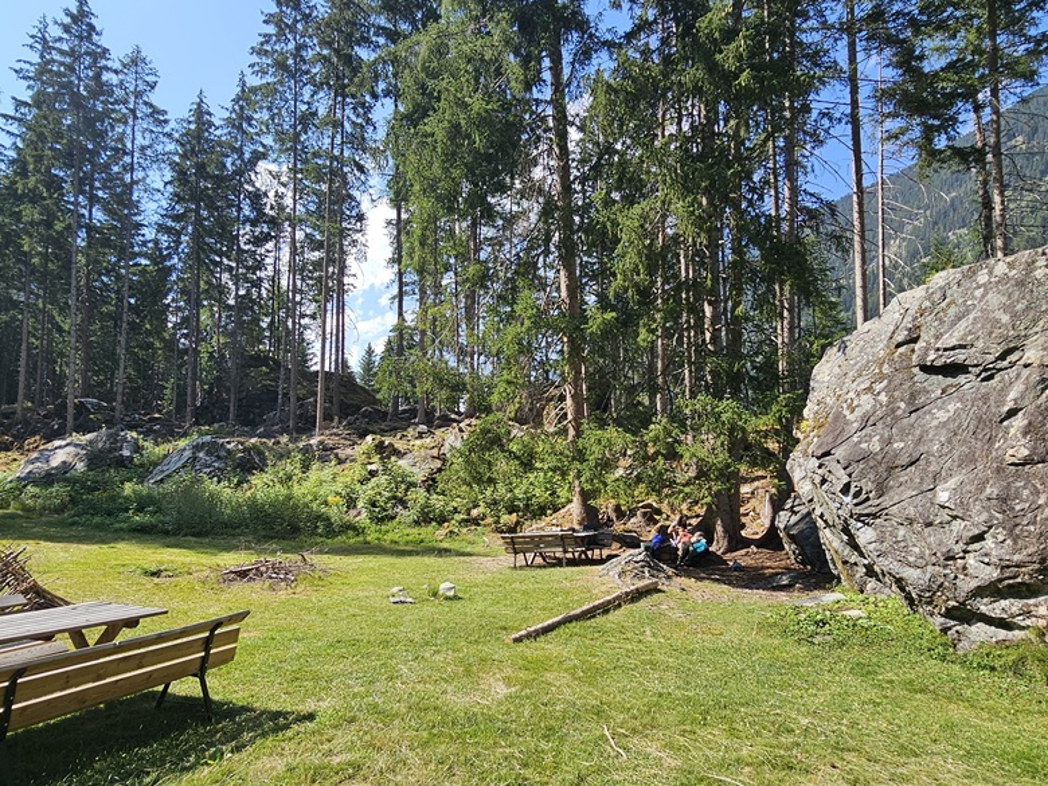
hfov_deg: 81.7
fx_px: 606
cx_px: 503
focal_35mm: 20
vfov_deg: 65.6
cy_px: 450
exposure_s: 1/1235
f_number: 2.2
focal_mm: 2.2
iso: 50
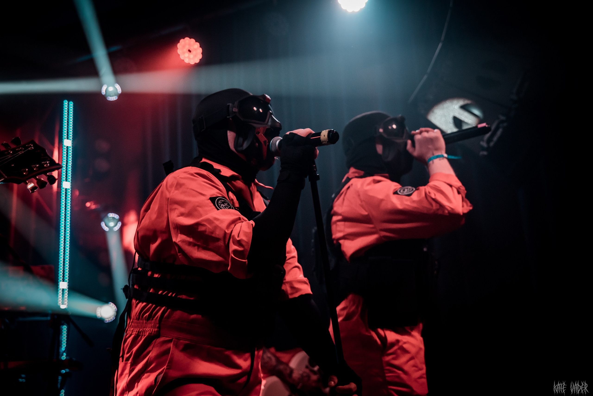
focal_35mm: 44
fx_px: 725
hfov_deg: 44.5
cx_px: 296
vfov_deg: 30.5
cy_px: 198
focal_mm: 44
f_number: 3.2
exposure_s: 1/500
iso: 2000
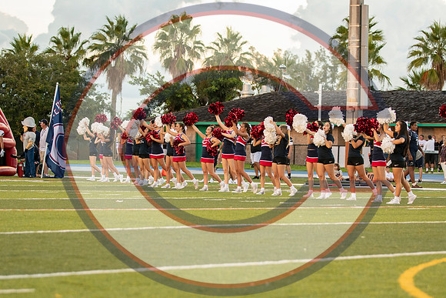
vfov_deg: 9.6
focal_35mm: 142
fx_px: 1766
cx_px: 223
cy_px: 149
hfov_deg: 14.4
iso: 2000
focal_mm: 95
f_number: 2.8
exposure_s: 1/1600
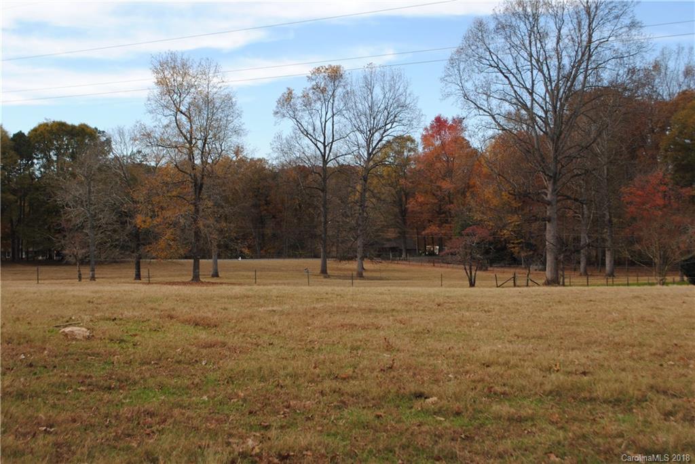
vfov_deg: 31.9
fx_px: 811
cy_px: 232
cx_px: 348
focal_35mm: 42
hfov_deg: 46.4
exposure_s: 1/200
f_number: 6.3
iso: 100
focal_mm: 28
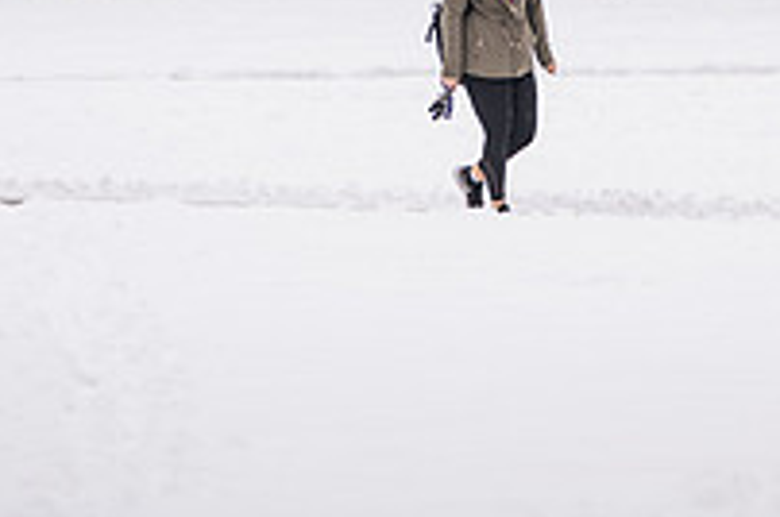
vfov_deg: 3.1
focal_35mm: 446
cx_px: 494
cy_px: -206
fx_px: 9648
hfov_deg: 4.6
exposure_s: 1/400
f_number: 3.2
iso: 125
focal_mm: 155
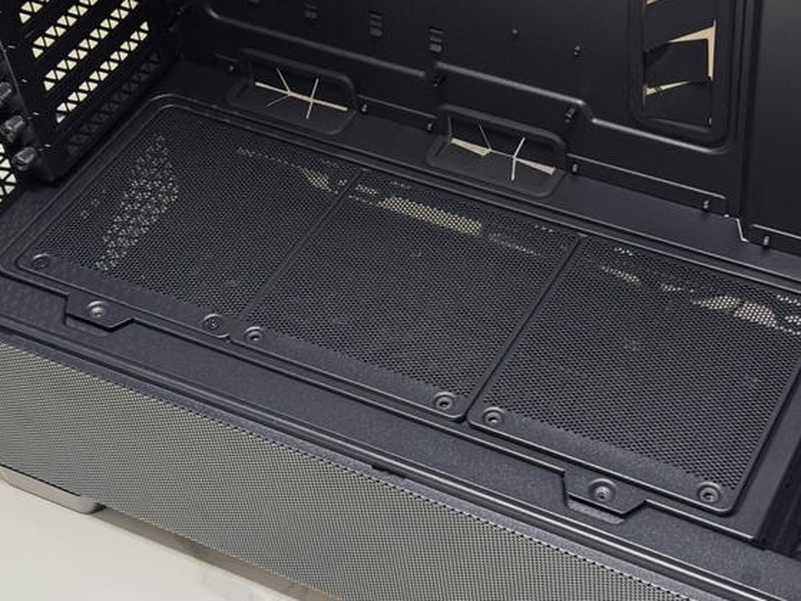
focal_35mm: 67
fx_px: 1550
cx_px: 480
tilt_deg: -46.2
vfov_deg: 21.9
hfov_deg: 28.9
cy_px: 276
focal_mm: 6.76
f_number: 1.78
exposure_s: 1/40
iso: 320
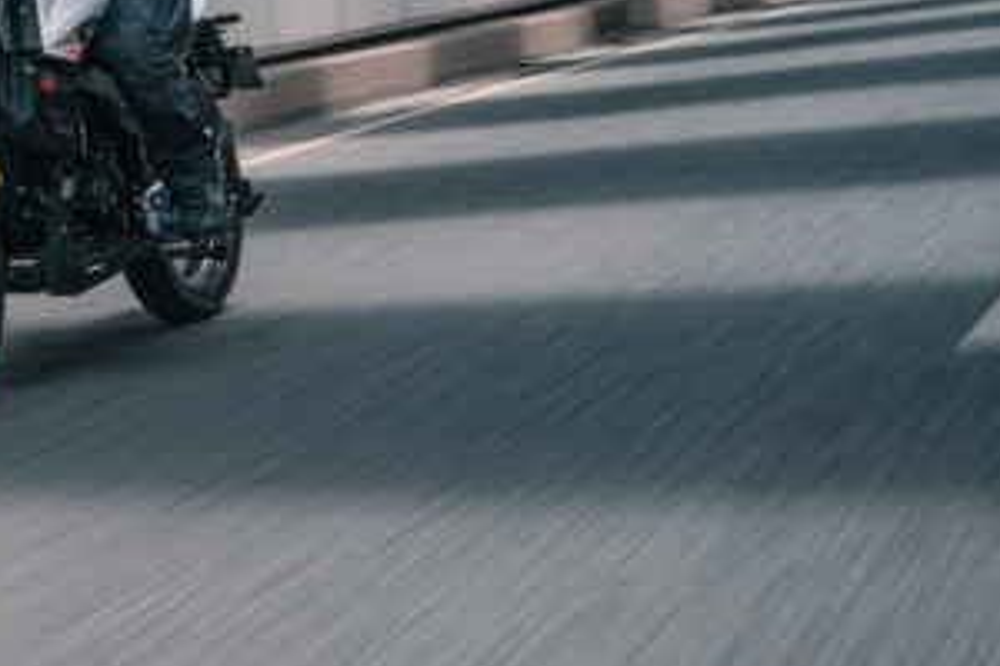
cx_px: -680
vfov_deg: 16.5
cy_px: 98
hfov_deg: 19.8
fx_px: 2278
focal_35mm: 82
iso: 100
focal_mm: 24
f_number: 9
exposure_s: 1/80
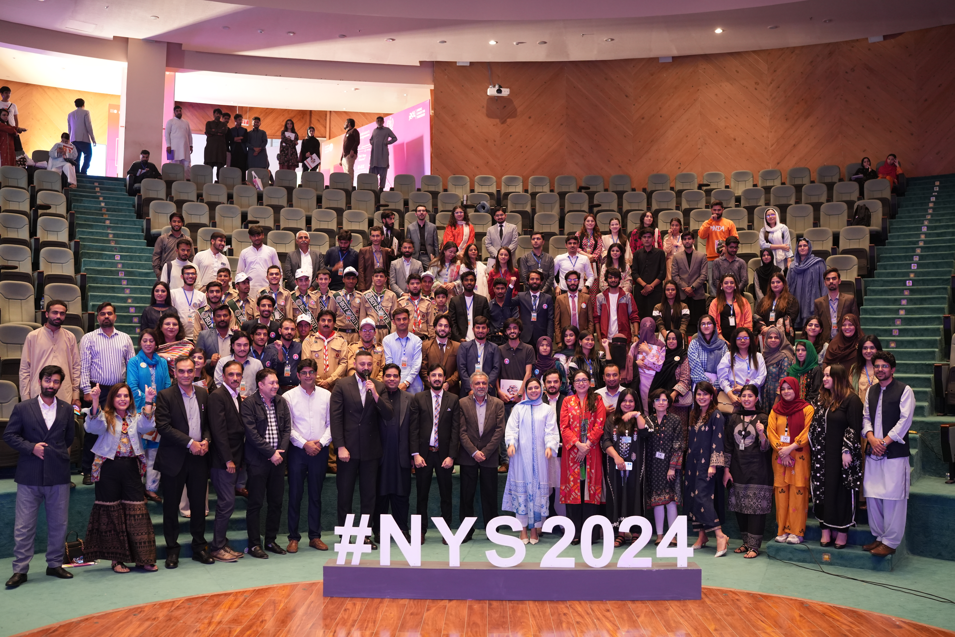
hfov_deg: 54.4
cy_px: 318
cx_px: 478
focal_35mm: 35
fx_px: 928
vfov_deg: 37.9
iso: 1600
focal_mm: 35
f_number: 2.8
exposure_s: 1/50
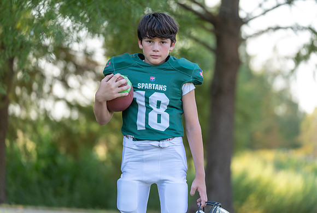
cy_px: 101
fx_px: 1270
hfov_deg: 14.2
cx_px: 169
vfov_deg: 9.6
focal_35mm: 144
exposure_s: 1/320
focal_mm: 135
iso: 125
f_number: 2.8
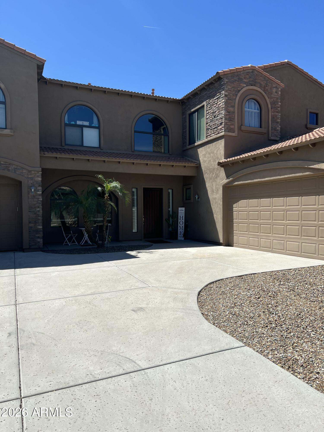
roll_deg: -1.1
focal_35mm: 26
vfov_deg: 67.3
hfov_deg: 53.1
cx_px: 162
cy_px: 216
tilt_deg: +1.5
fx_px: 324
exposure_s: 1/4831
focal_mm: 5.7
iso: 50
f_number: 1.5
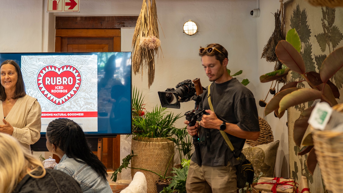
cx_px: 148
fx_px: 355
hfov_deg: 51.5
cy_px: 120
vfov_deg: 30.3
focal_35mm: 39
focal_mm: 32
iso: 500
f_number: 2.8
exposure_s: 1/50
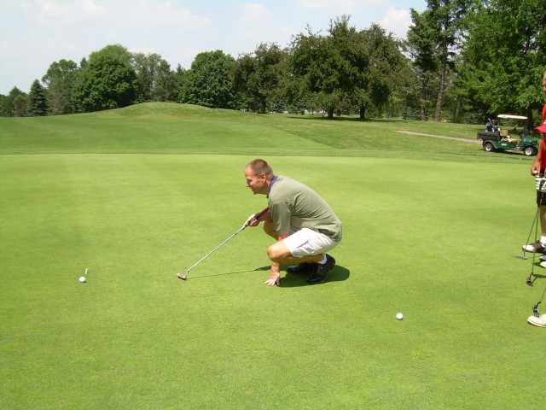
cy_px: 205
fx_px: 599
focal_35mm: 38
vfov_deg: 37.7
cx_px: 273
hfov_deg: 49.0
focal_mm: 6.3
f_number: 4.6
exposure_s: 1/297
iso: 50
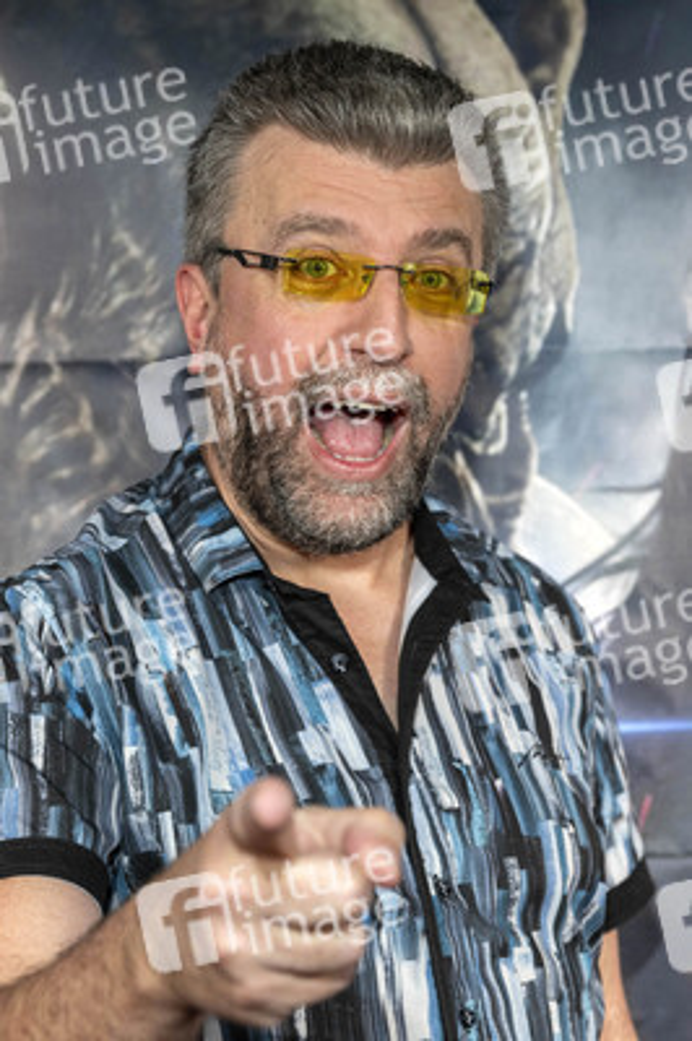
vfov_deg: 28.5
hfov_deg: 19.2
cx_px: 346
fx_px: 2051
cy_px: 520
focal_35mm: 71
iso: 800
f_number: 5.6
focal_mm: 71
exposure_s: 1/200
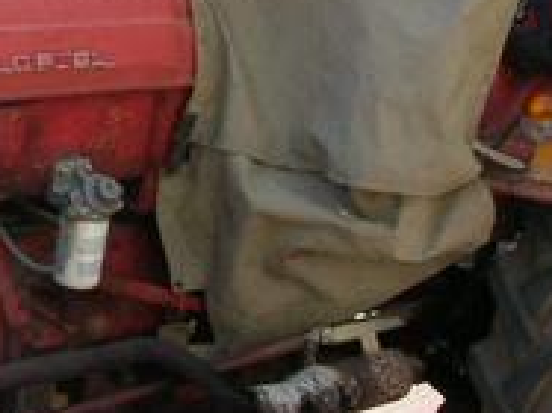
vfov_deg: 12.1
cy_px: -68
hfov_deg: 16.1
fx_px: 1912
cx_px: 21
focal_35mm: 120
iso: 50
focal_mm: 5.8
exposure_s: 1/130
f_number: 5.6
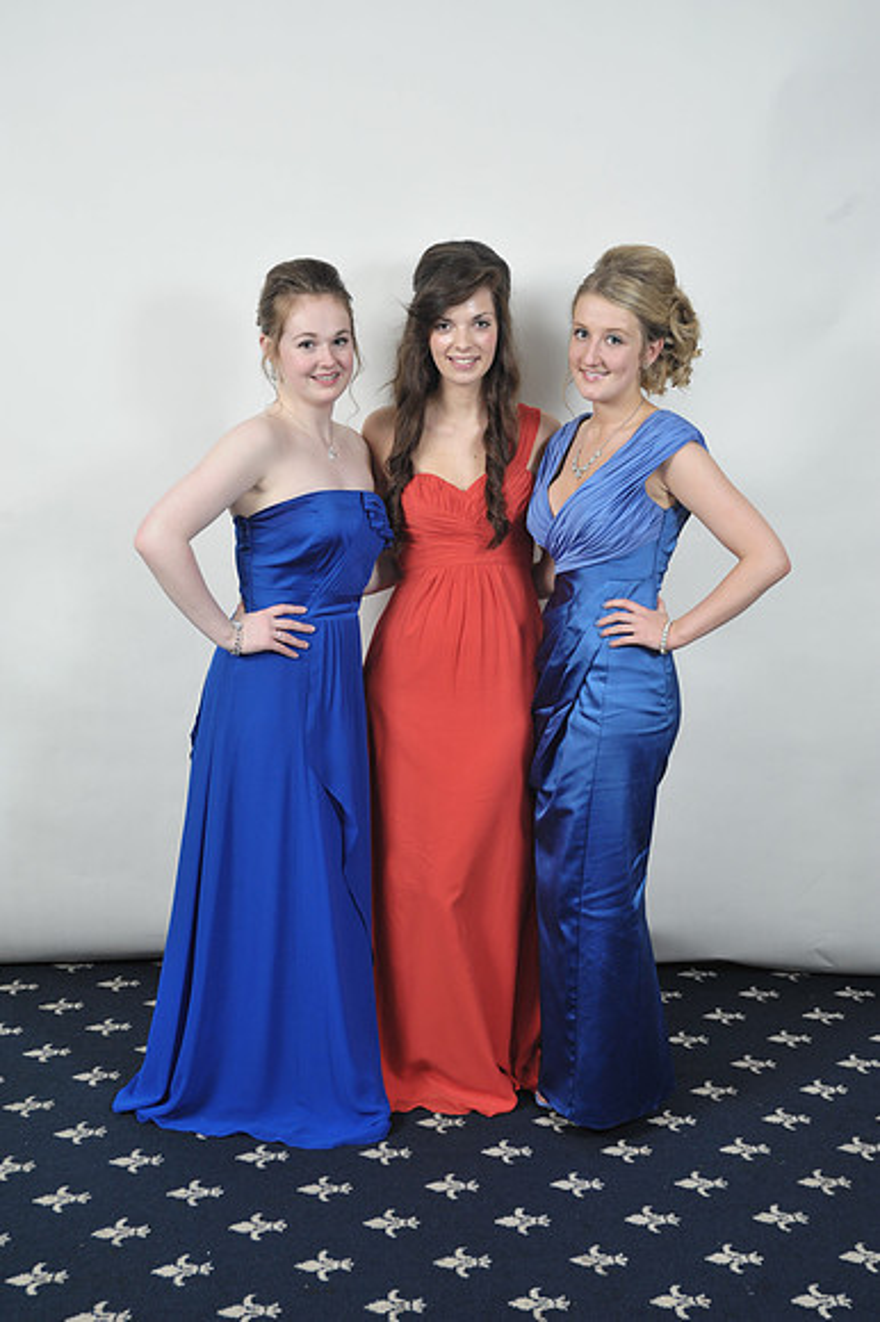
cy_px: 661
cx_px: 440
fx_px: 1542
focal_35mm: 42
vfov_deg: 46.4
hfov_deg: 31.9
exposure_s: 1/160
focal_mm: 42
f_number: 7.1
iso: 1000
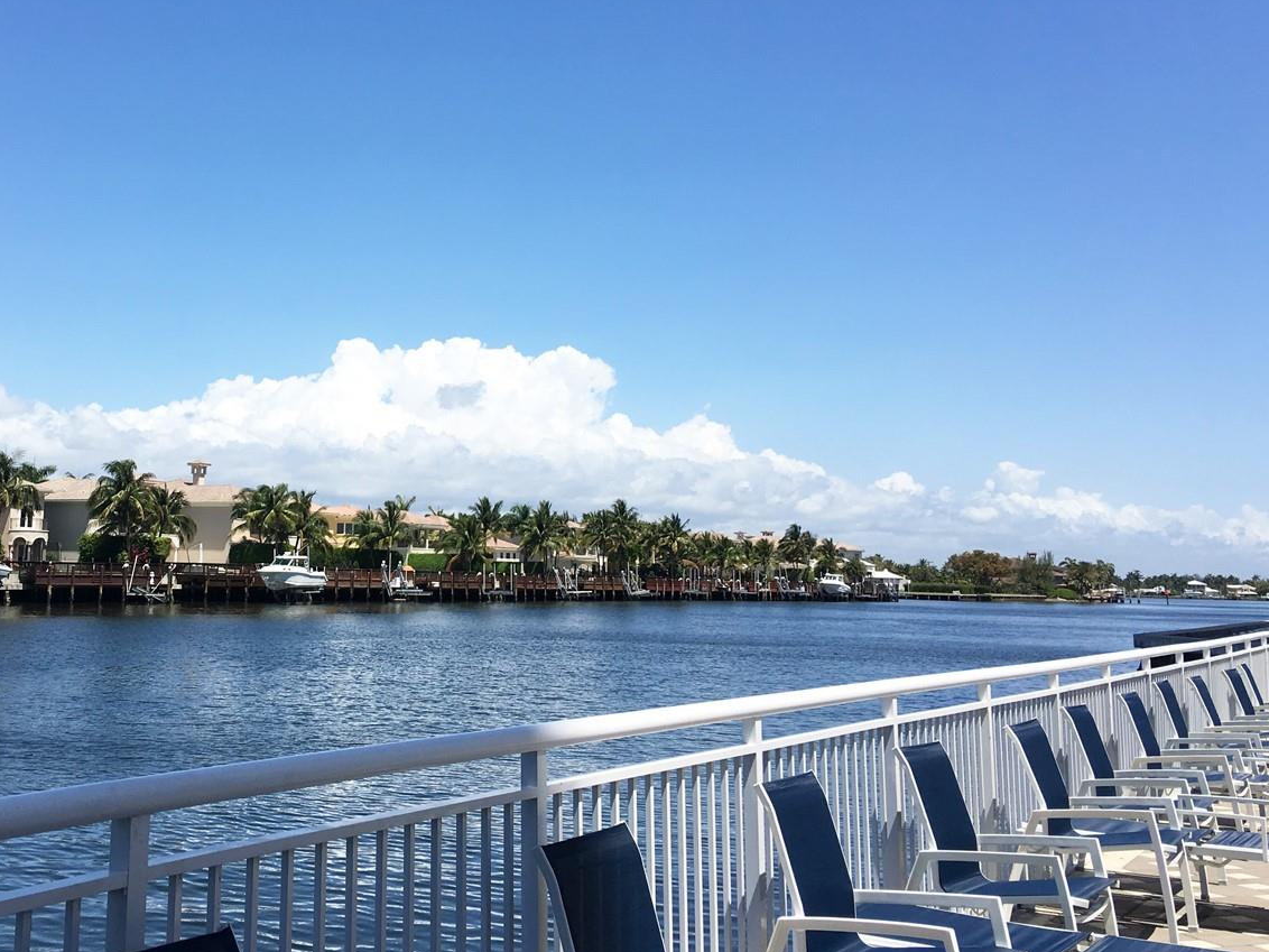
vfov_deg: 35.0
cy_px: 375
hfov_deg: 45.0
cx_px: 408
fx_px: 1503
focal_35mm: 41
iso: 25
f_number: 2.2
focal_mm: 4.15
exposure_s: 1/2079
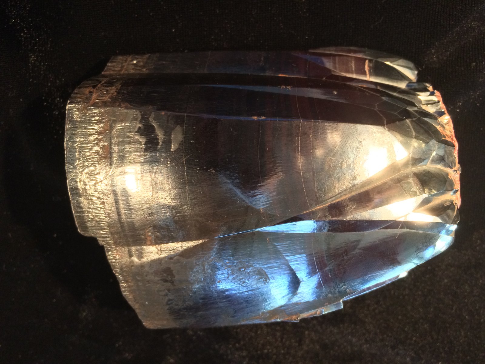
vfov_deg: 48.2
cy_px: 182
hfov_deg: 61.7
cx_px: 242
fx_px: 406
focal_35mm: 29
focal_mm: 4.15
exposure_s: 1/24
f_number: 2.2
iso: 320
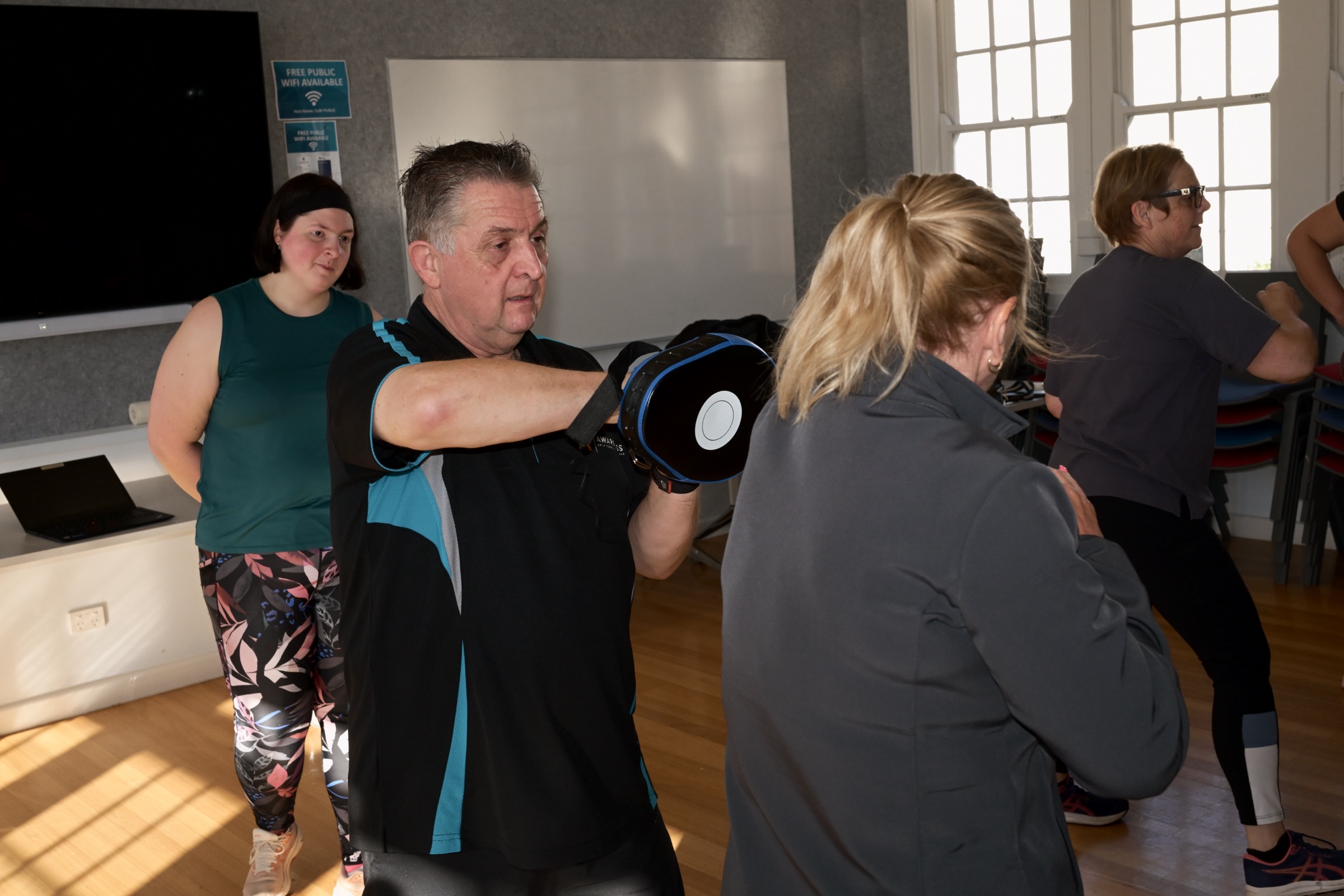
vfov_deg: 33.4
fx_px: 1493
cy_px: 448
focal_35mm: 40
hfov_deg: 48.5
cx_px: 672
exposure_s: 1/800
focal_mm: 40
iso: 2000
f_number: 8
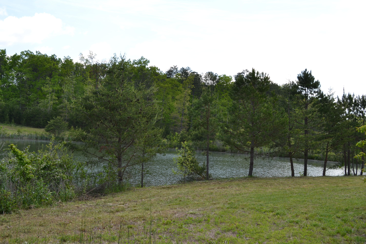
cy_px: 122
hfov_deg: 53.1
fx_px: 366
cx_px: 183
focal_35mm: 36
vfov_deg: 36.9
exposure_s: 1/160
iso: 100
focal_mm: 24
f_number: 8
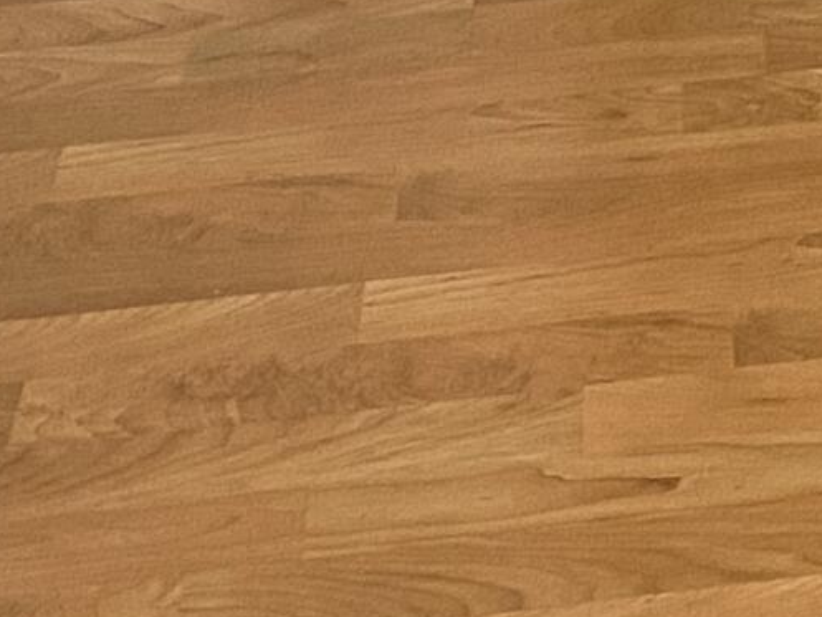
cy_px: -1021
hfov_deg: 12.0
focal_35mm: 157
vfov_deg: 8.4
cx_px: 1272
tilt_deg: -13.5
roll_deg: +0.5
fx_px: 3729
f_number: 1.8
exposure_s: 1/40
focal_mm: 4.25
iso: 400
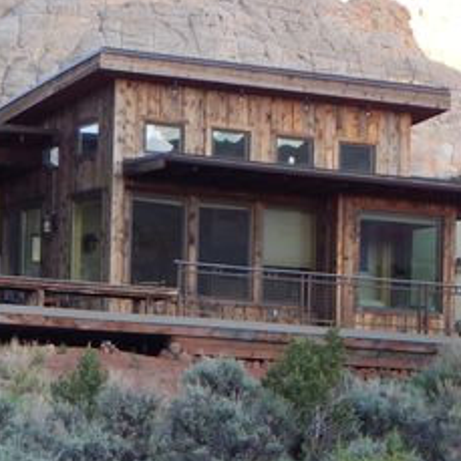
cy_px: 276
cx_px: 99
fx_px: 2968
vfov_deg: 8.9
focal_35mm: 197
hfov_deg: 8.9
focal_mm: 15.3
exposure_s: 1/50
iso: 125
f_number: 4.3
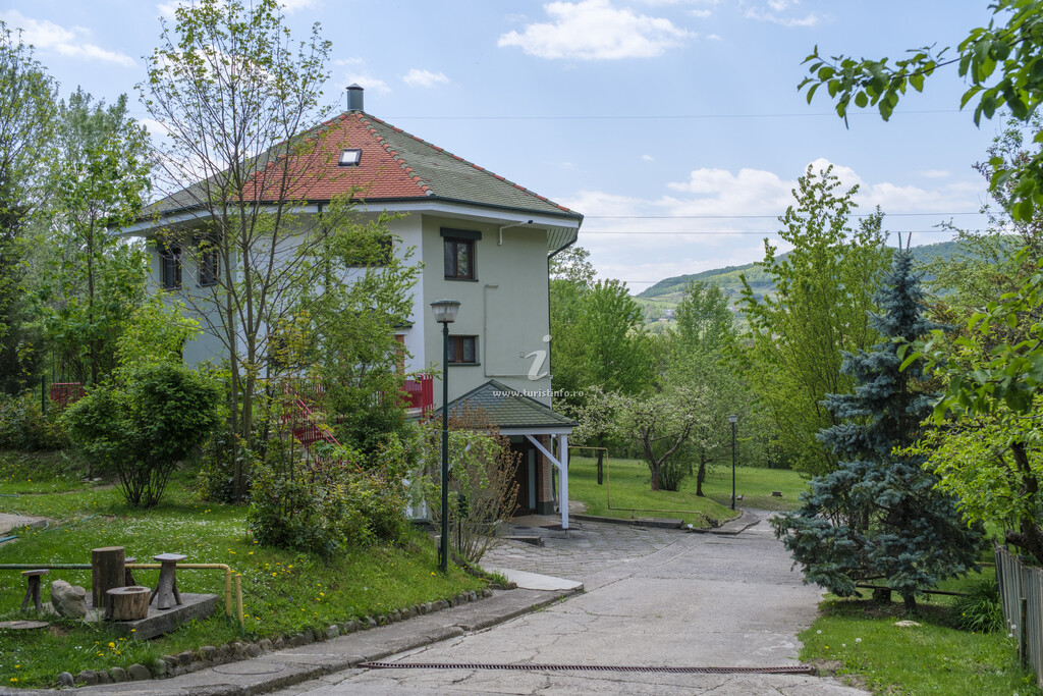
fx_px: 1130
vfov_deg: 34.2
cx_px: 522
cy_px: 348
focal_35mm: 39
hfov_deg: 49.5
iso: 250
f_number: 5.6
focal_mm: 25.9
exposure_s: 1/480
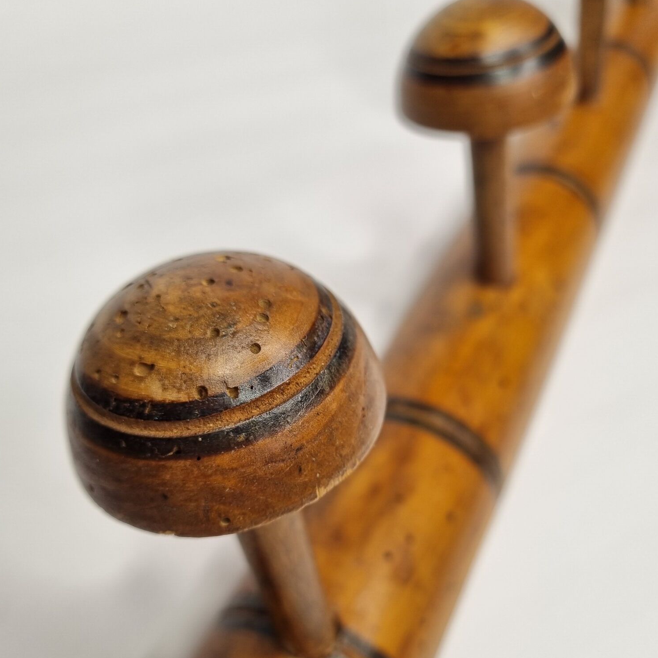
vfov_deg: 52.1
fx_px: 667
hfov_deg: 52.5
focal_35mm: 31
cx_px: 331
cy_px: 405
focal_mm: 5.4
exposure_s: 1/124
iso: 50
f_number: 1.8
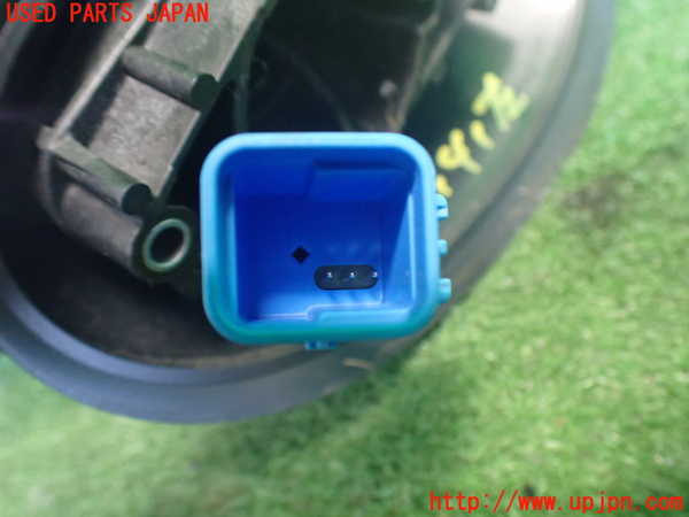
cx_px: 344
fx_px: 597
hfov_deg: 60.0
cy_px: 258
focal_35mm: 30
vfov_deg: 46.8
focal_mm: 5.4
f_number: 2.3
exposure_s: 1/30
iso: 1000
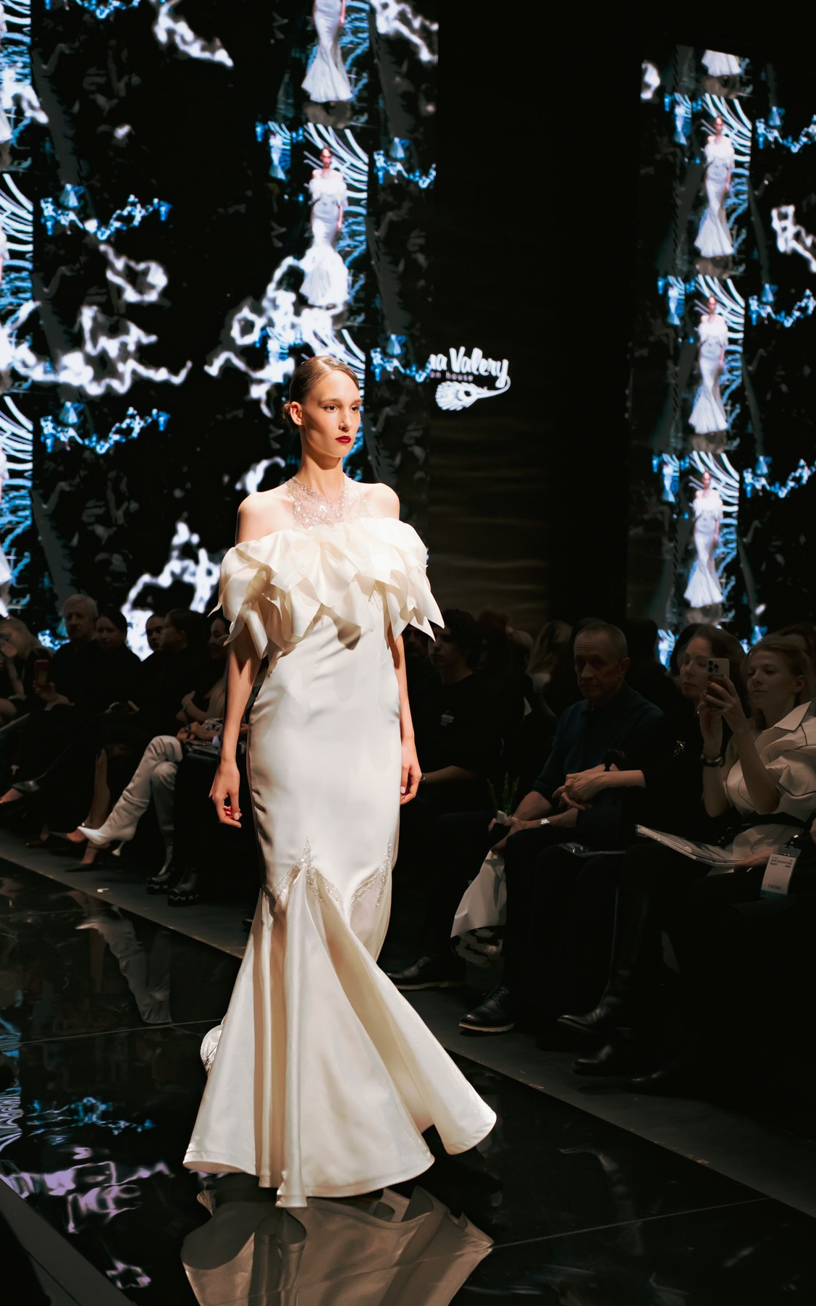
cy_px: 624
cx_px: 408
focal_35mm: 51
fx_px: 1815
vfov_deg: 39.6
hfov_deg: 25.3
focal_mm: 47
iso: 3200
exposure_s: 1/320
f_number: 3.5
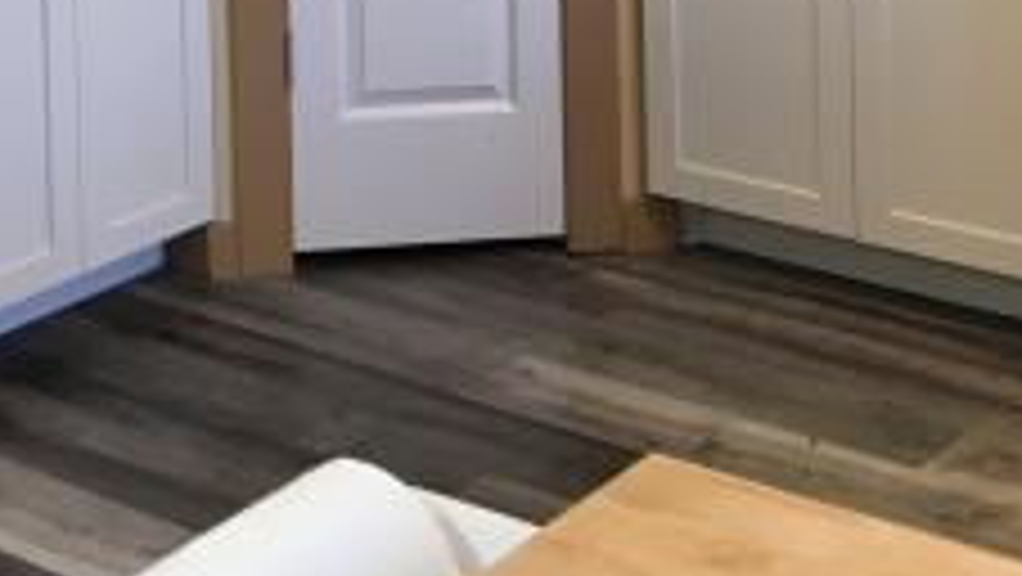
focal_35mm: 89
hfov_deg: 23.8
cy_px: -464
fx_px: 2413
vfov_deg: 12.4
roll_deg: +0.7
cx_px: 351
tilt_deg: -2.9
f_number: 2.2
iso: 64
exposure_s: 1/30
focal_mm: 4.15
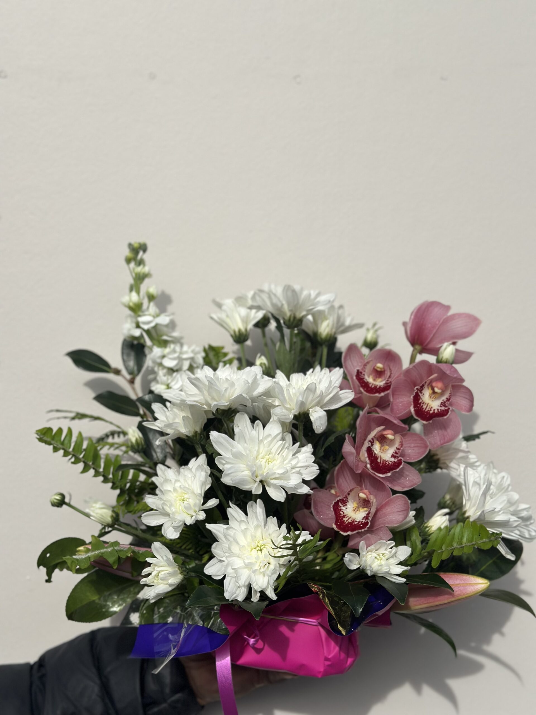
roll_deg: +0.2
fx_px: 991
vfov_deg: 39.7
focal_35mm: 48
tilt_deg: +2.0
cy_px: 358
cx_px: 268
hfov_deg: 30.3
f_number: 1.78
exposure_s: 1/13699
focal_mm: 6.86
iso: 100
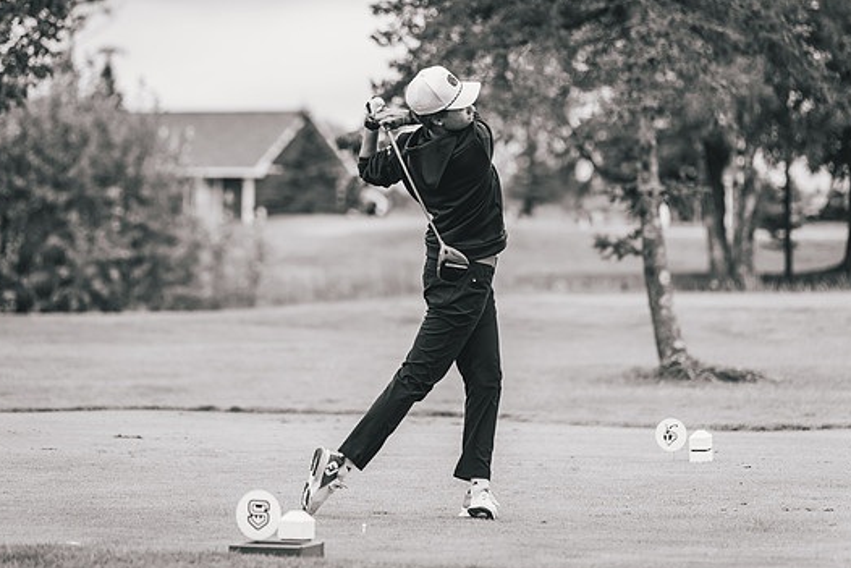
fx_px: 4374
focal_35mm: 185
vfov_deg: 7.4
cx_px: 390
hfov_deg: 11.1
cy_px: 265
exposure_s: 1/1600
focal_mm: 150
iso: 400
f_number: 2.8
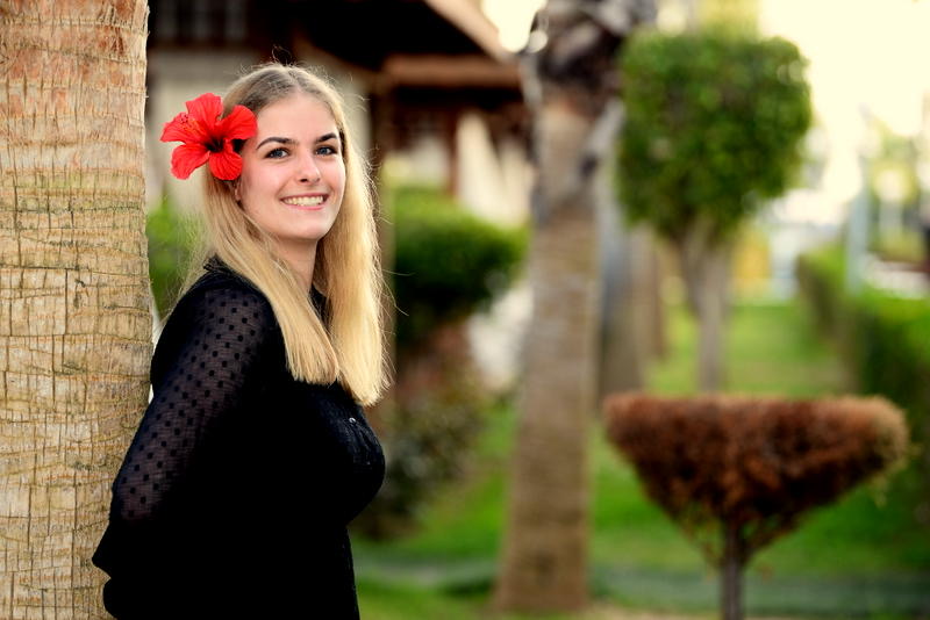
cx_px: 465
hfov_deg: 15.8
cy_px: 310
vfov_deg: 10.6
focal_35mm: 130
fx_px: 3359
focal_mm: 130
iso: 160
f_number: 3.2
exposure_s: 1/125
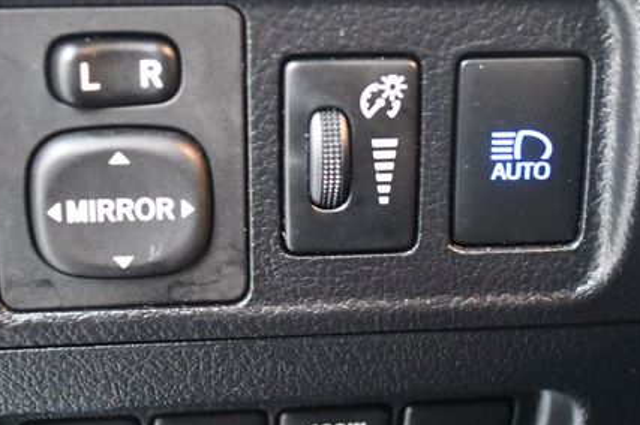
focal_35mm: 72
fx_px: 1279
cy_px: 271
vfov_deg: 18.9
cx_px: 336
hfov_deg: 28.1
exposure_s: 1/20
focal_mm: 32
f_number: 4.8
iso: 12800
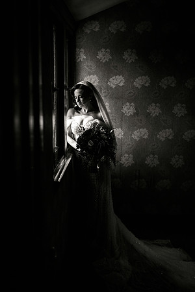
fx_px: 366
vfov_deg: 43.6
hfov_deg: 29.9
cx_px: 98
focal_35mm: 45
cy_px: 146
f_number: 2.8
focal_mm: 45
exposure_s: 1/4000
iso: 1250
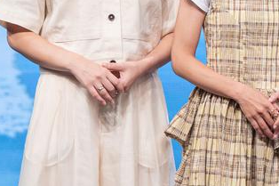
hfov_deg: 5.8
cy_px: -70
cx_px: 332
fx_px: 2742
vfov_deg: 3.9
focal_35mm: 354
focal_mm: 71
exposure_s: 1/160
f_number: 5.6
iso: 2500
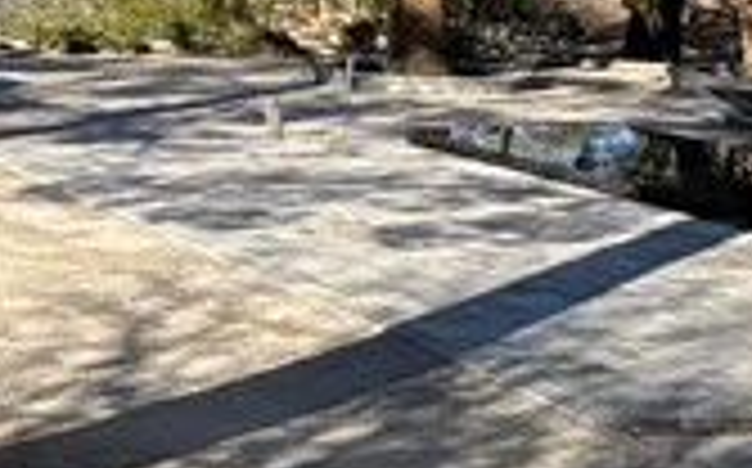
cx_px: -441
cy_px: -279
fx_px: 1863
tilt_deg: +3.9
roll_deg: +0.6
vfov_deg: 13.3
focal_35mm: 91
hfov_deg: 19.3
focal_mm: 2.22
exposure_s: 1/1217
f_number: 2.2
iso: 50
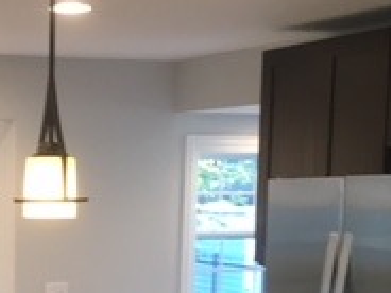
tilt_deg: -6.5
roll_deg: +0.3
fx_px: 1141
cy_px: 357
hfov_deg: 18.5
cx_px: -68
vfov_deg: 14.2
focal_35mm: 101
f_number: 2.2
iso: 80
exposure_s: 1/30
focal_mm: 4.15
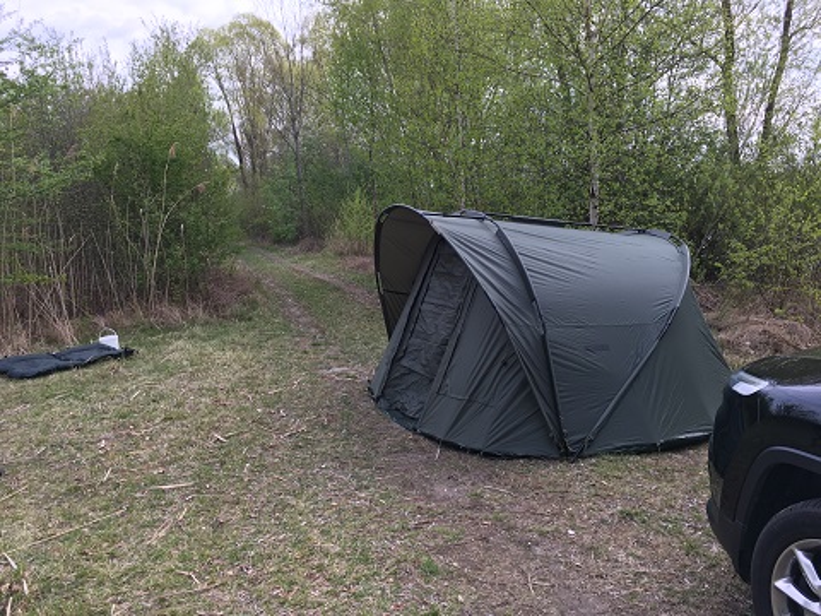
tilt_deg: -7.5
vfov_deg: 48.2
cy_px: 308
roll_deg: +1.3
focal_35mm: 29
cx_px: 410
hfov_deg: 61.7
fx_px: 688
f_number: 2.2
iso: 25
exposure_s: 1/349
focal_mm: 4.15
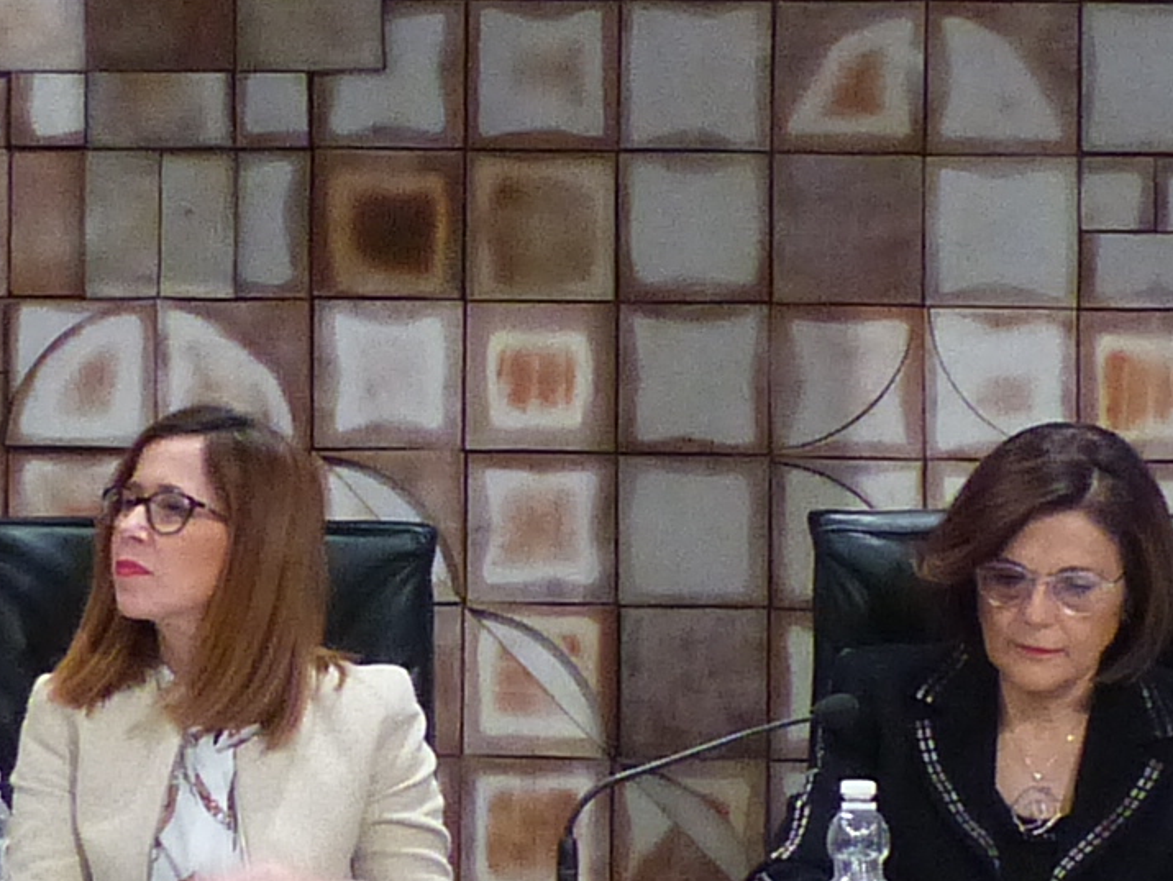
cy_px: 226
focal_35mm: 246
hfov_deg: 8.0
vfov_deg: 6.0
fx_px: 8340
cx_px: 422
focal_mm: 7.8
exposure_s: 1/25
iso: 400
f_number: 2.8
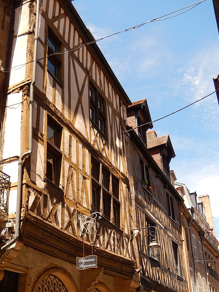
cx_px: 93
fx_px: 337
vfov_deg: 45.7
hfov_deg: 35.9
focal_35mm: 40
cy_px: 205
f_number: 3.6
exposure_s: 1/400
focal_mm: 5.1
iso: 125
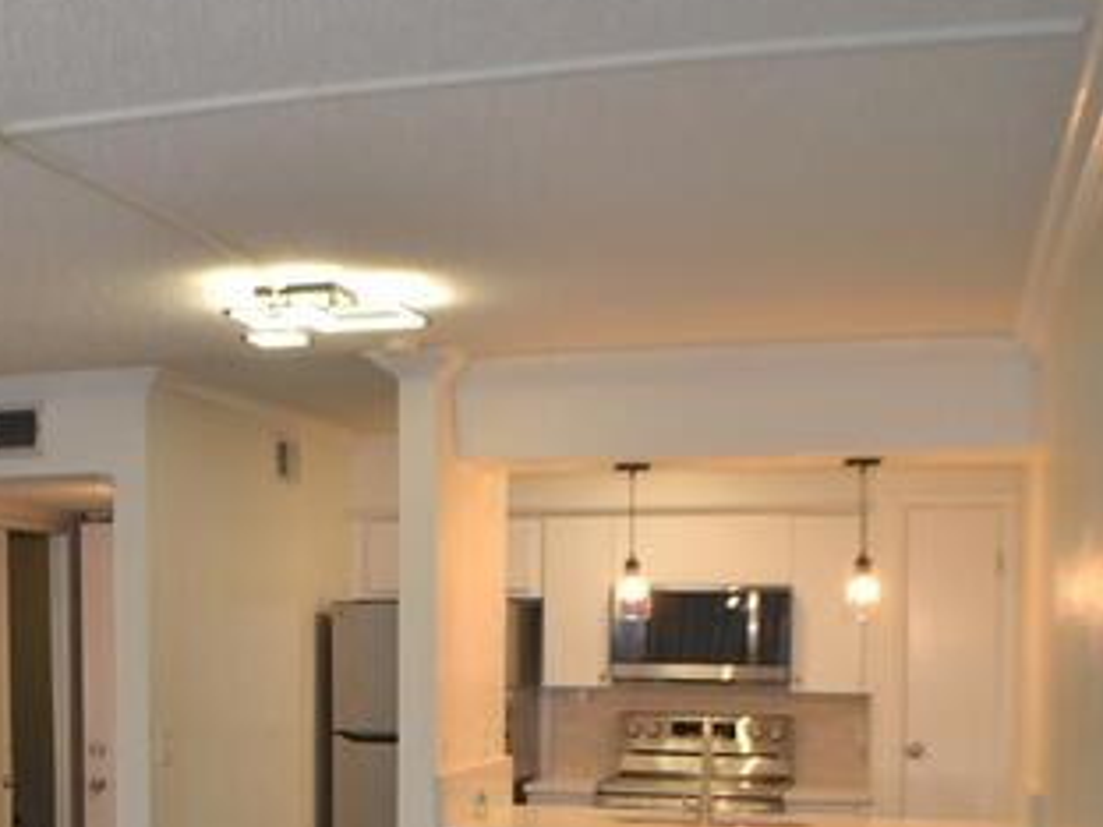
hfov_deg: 26.6
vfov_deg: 20.4
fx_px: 2262
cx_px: 145
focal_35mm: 71
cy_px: 700
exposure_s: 1/60
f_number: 4
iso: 500
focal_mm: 24
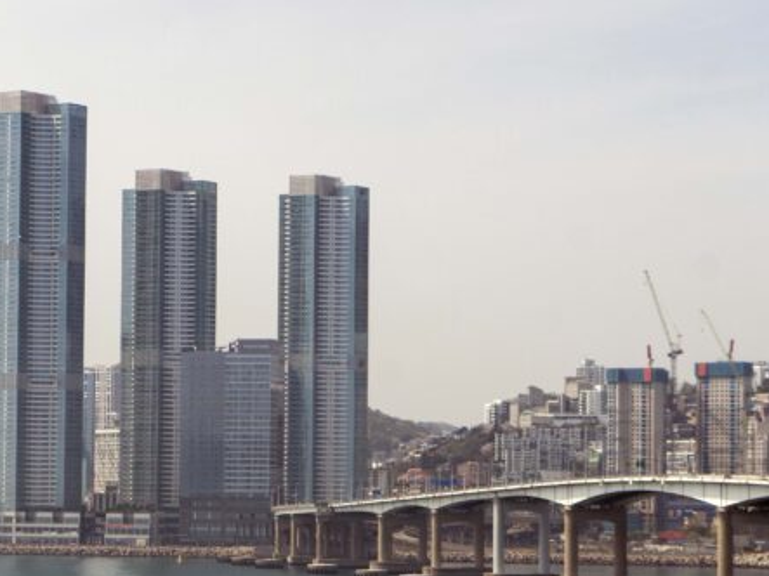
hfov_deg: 14.0
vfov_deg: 10.6
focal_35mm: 140
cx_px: 187
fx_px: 3109
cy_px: 315
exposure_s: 1/2000
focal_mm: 63
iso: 80
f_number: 5.6
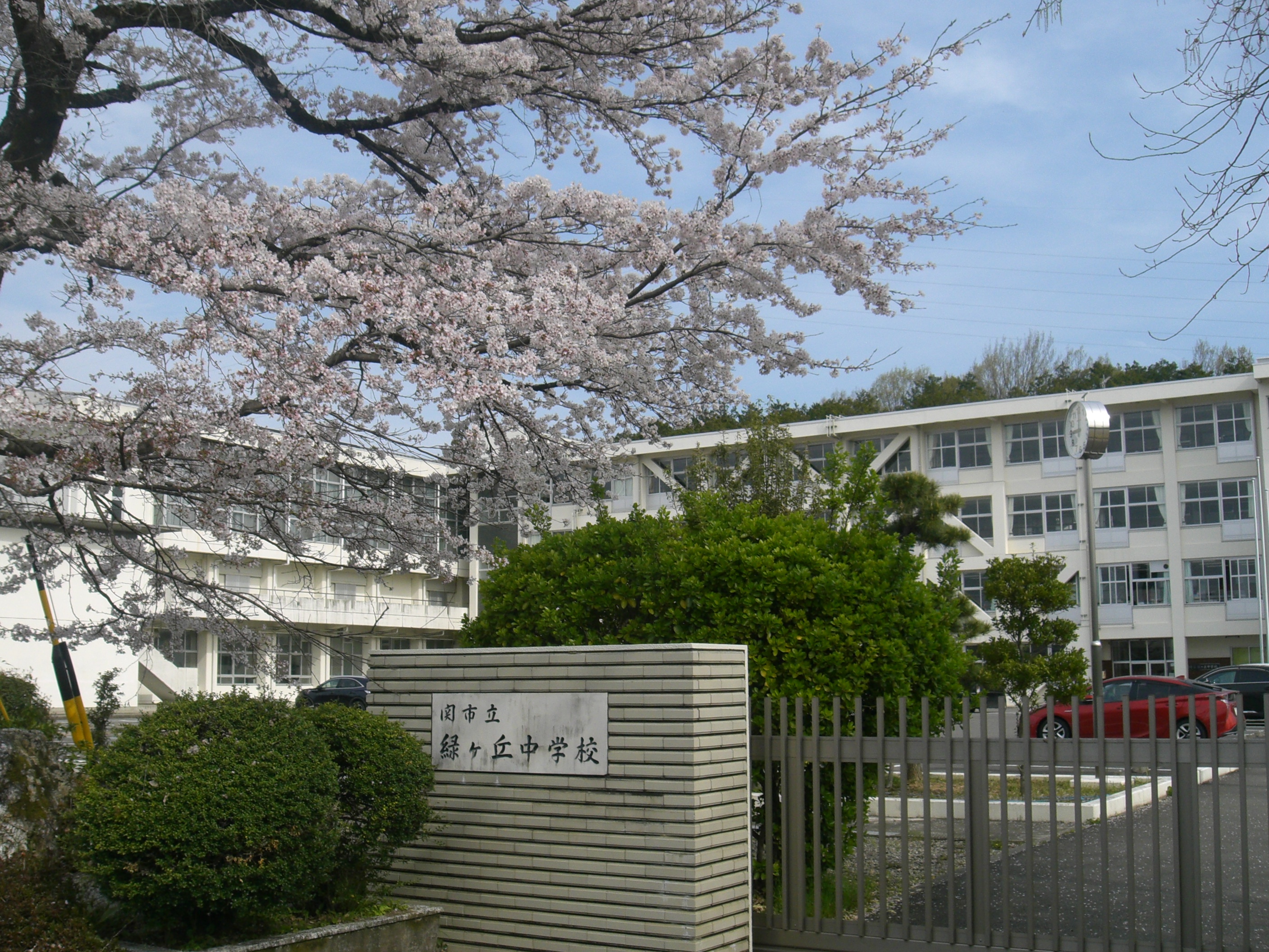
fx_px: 1393
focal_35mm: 38
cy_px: 476
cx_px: 634
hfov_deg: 49.0
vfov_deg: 37.7
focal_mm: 6.3
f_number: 4.4
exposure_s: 1/500
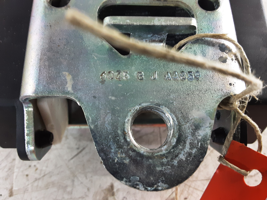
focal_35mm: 27
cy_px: 100
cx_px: 134
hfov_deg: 65.3
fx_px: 208
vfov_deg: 51.4
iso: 160
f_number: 1.9
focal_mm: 2.91
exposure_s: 1/25
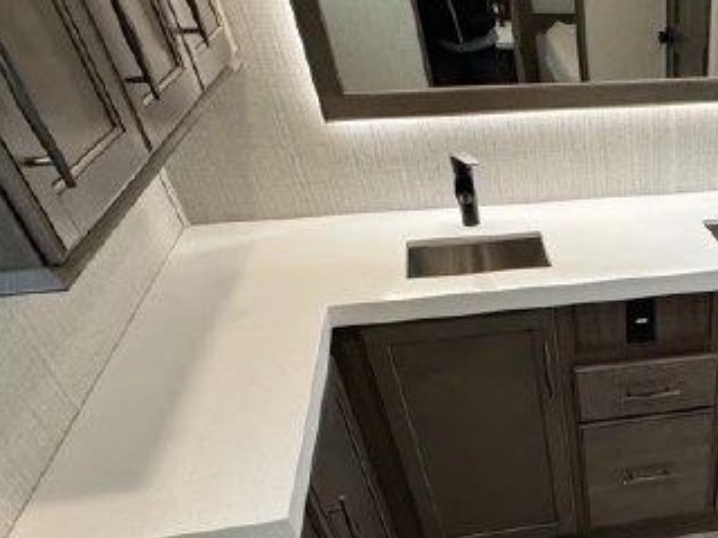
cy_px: 529
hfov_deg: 46.0
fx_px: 726
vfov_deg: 36.8
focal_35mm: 35
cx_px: 684
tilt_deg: -45.0
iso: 320
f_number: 2.2
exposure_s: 1/72
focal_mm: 2.22
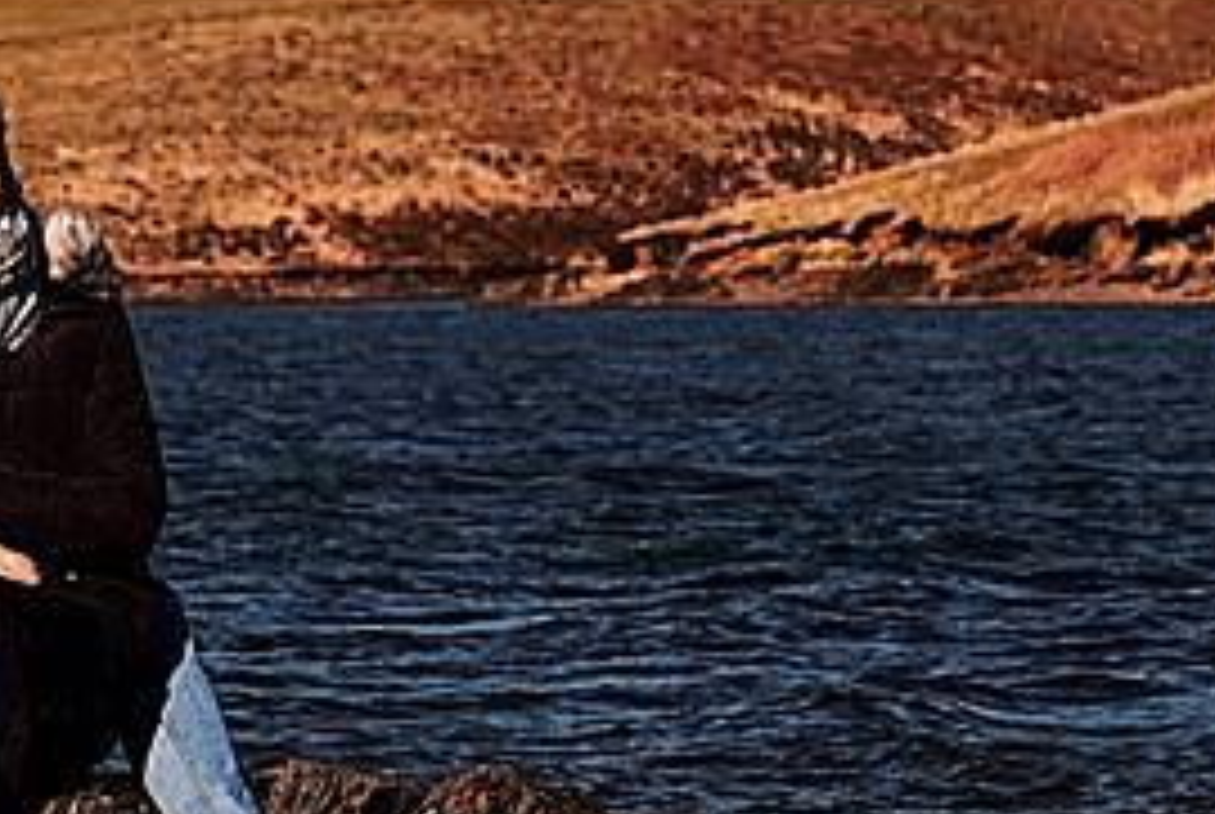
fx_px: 6626
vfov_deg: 7.0
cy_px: 67
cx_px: 508
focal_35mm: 196
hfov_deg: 10.5
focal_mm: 35
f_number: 2.5
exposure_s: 1/6400
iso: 200
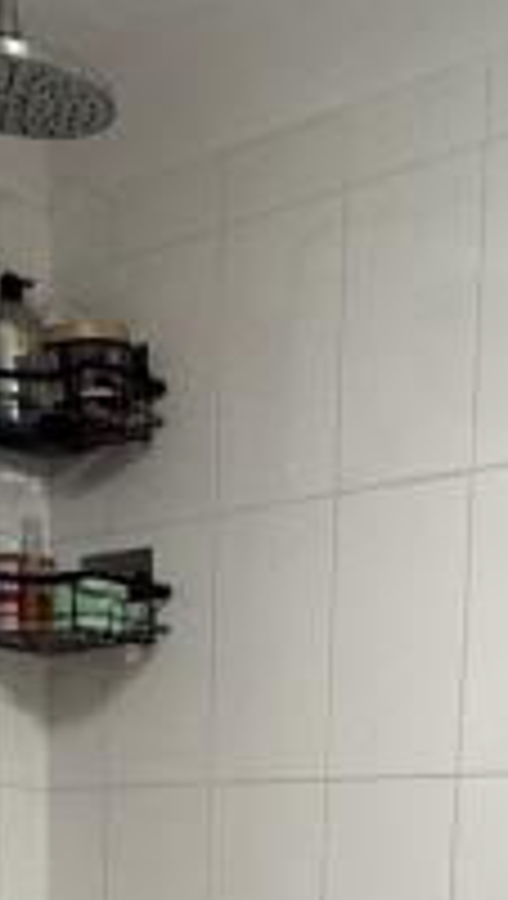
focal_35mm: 78
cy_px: 1400
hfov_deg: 15.3
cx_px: 486
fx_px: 1862
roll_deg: -3.3
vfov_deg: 21.9
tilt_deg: -13.2
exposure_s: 1/50
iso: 160
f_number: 2.2
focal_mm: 2.22
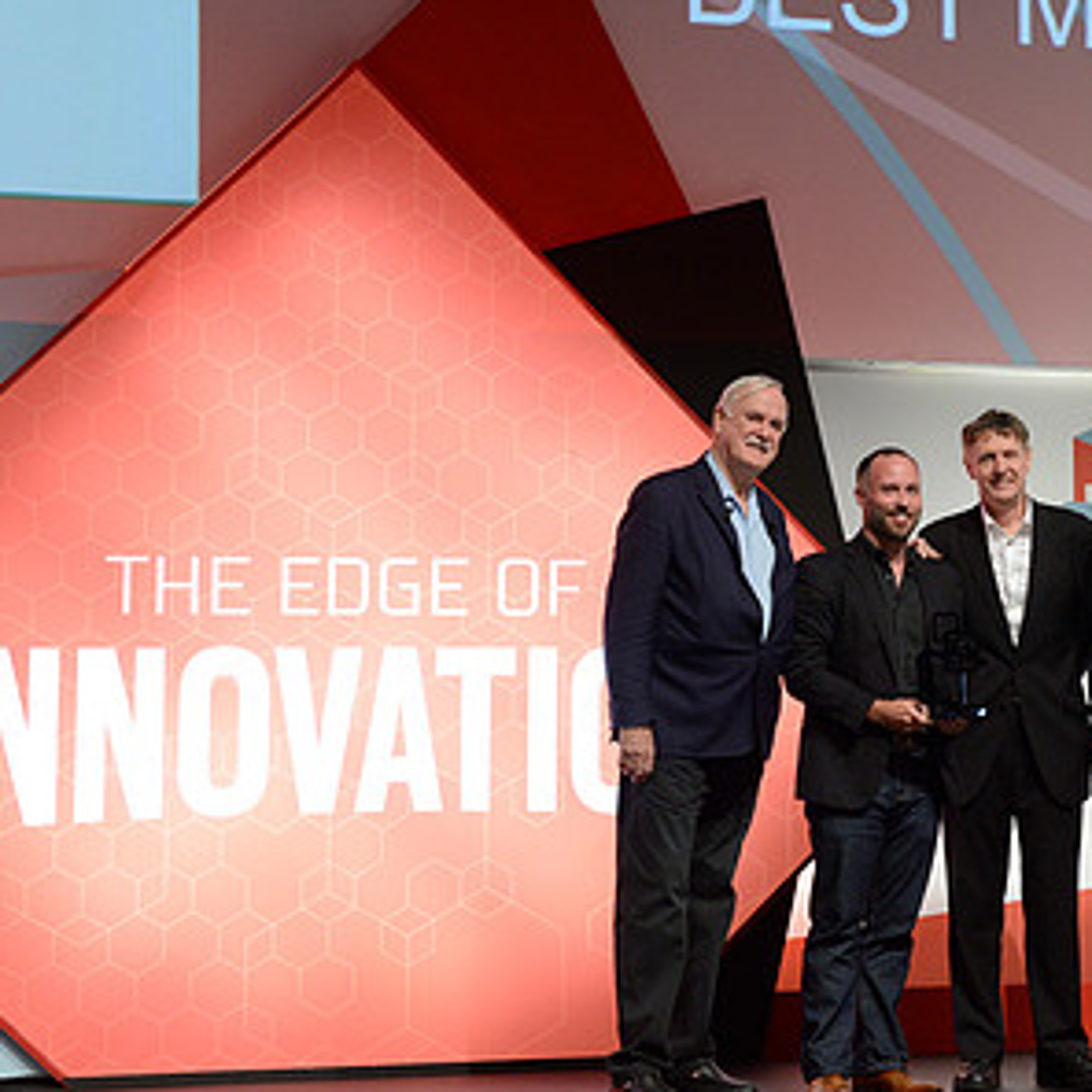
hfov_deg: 17.3
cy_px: 470
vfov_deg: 17.4
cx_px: 856
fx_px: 3569
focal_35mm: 100
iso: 2500
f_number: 8
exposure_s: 1/100
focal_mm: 60
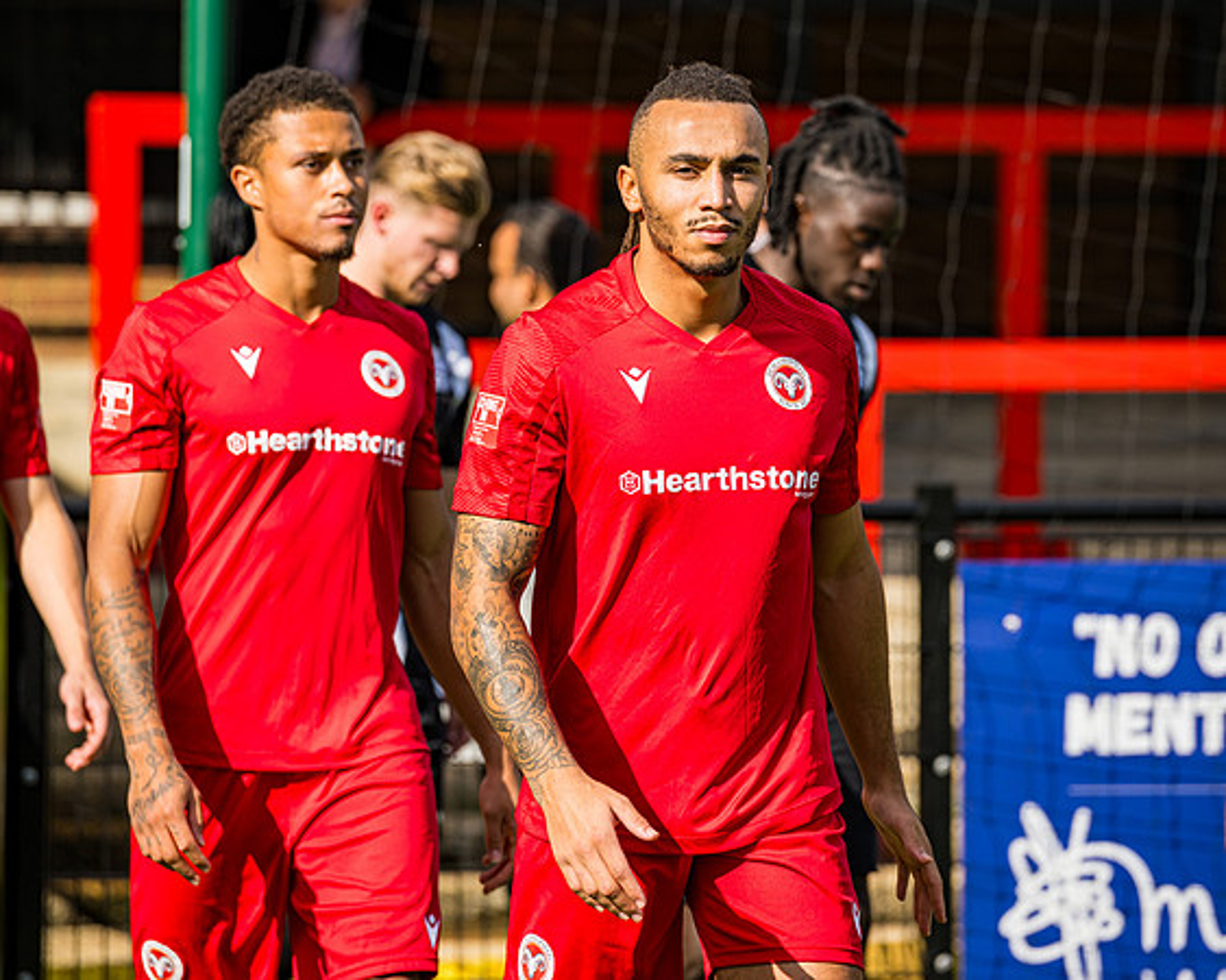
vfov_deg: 6.1
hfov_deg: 7.6
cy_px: 430
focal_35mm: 256
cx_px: 619
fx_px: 9271
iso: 100
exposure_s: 1/1600
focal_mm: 200
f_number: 4
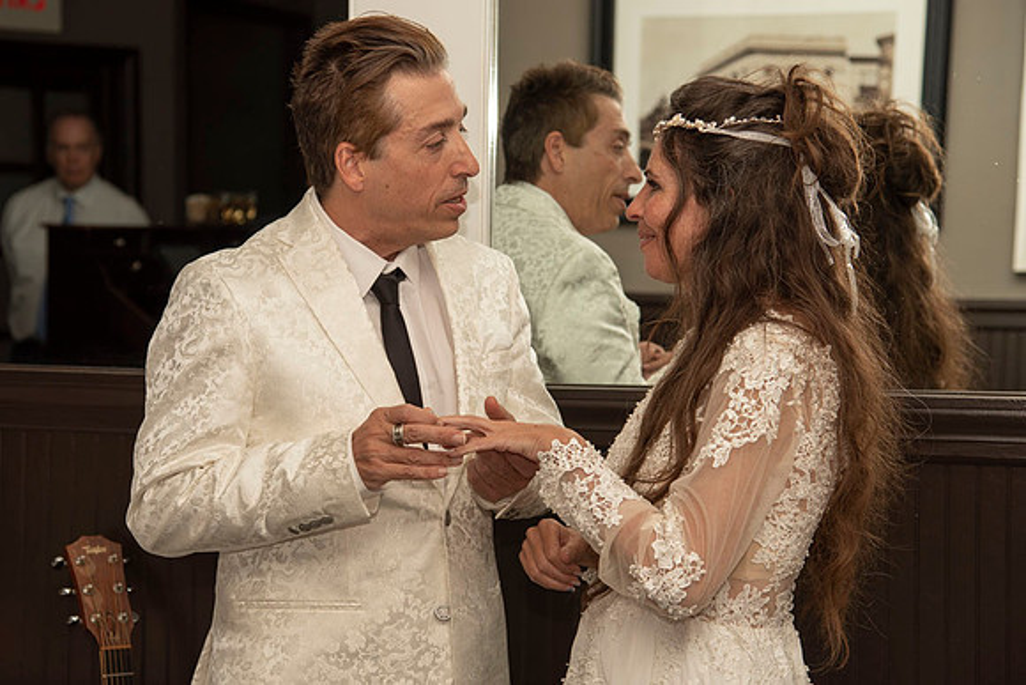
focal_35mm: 91
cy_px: 350
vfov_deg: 15.0
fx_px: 2605
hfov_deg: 22.3
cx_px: 445
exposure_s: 1/200
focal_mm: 75
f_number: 4.5
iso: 100
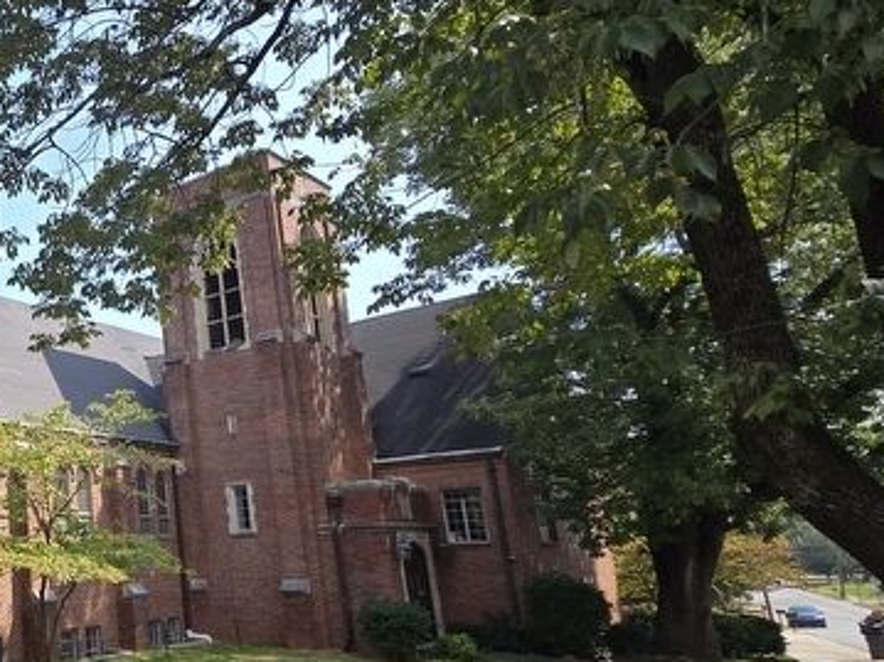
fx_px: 740
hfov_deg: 46.5
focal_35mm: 29
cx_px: -76
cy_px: 399
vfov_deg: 47.9
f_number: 2.2
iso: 50
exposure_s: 1/909
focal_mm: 2.2
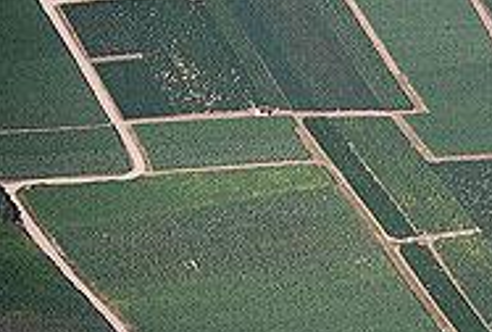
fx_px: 5539
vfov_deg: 3.4
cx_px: 460
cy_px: 142
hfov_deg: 5.1
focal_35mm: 404
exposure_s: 1/500
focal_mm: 112
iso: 125
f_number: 5.6
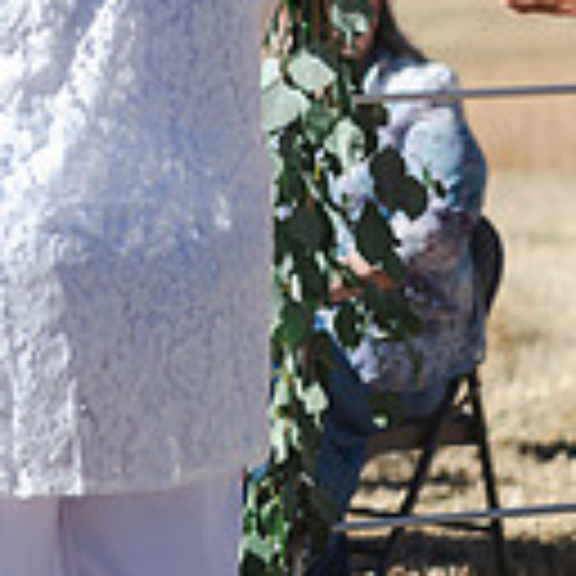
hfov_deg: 6.9
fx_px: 4782
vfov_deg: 6.8
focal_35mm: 254
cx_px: -38
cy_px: -351
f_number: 3.2
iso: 125
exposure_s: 1/1000
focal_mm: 85
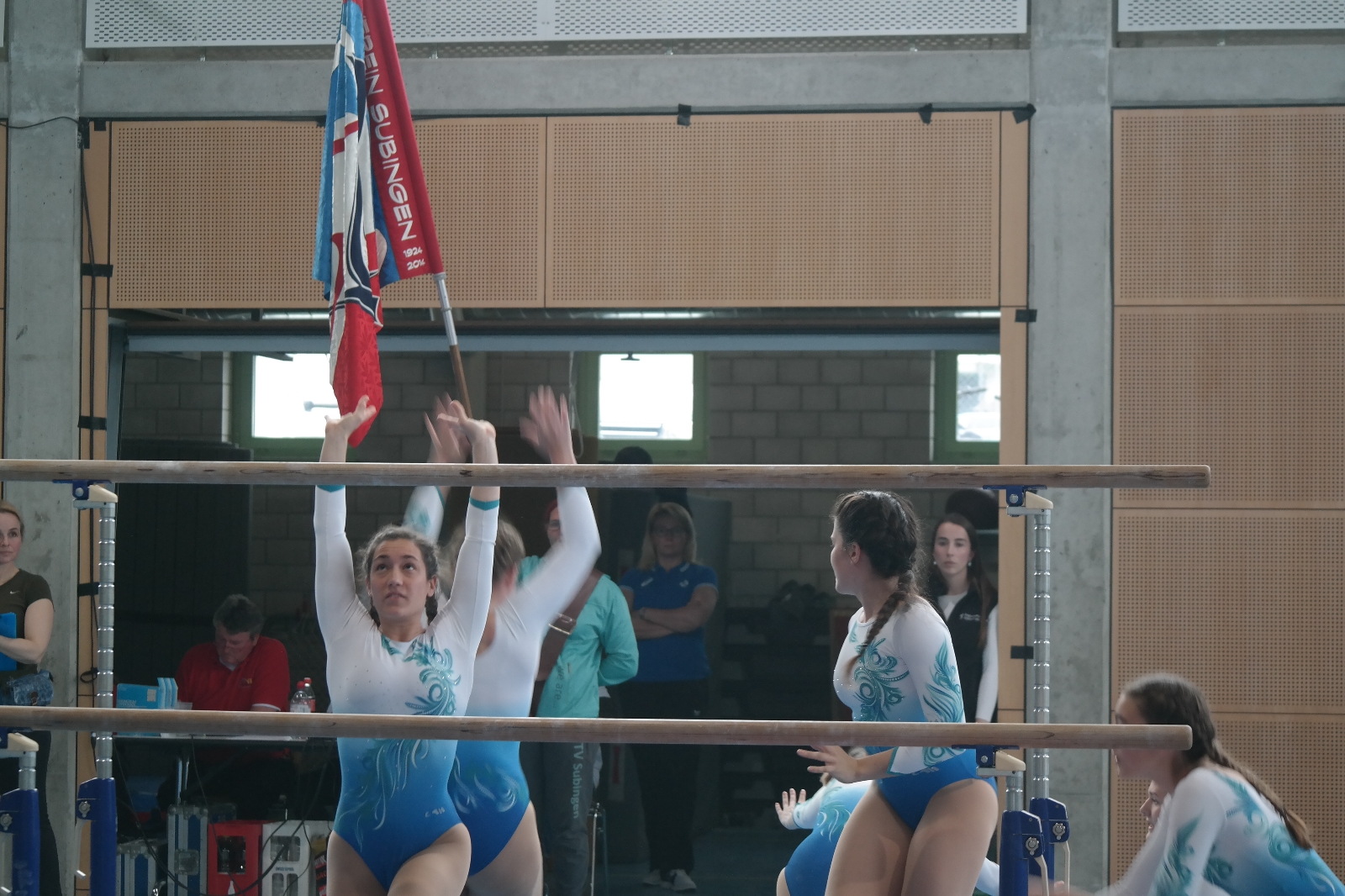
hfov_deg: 19.1
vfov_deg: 12.8
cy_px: 448
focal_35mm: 107
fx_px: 3997
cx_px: 672
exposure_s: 1/100
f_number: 4.5
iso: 800
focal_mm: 70
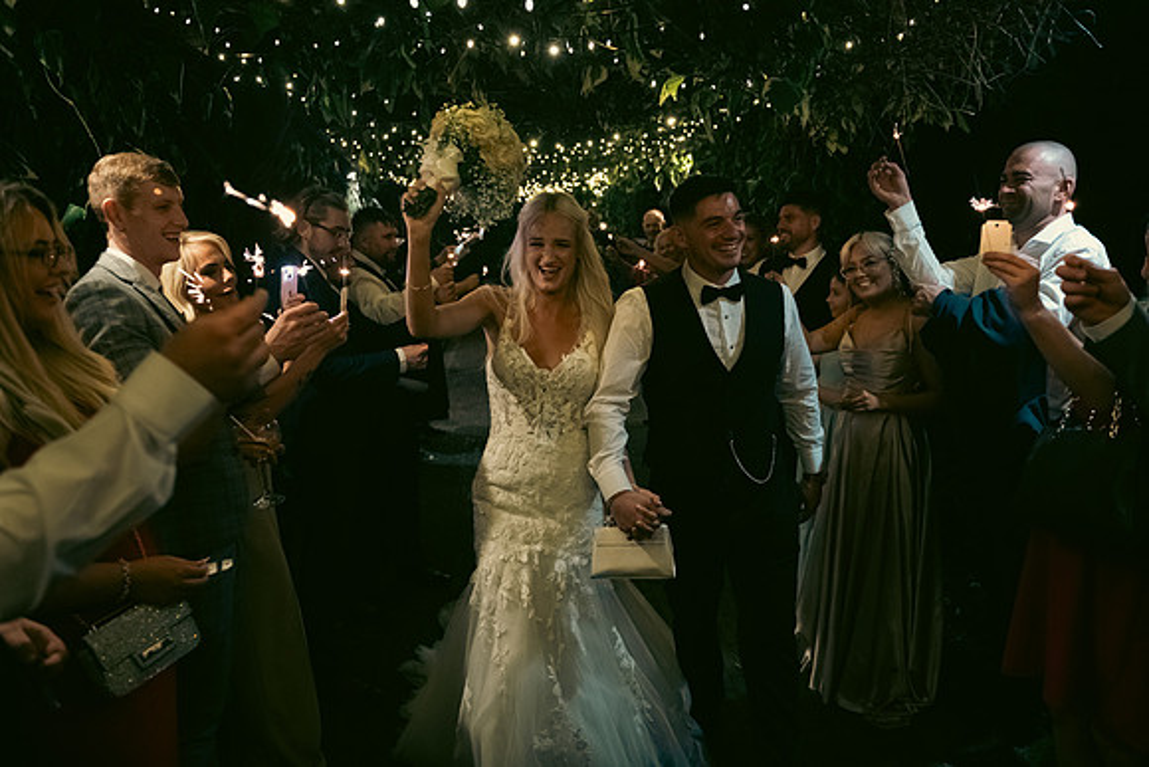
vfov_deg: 48.0
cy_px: 384
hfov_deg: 67.4
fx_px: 862
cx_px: 574
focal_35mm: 27
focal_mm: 27
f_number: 3.5
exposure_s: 1/160
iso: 2500
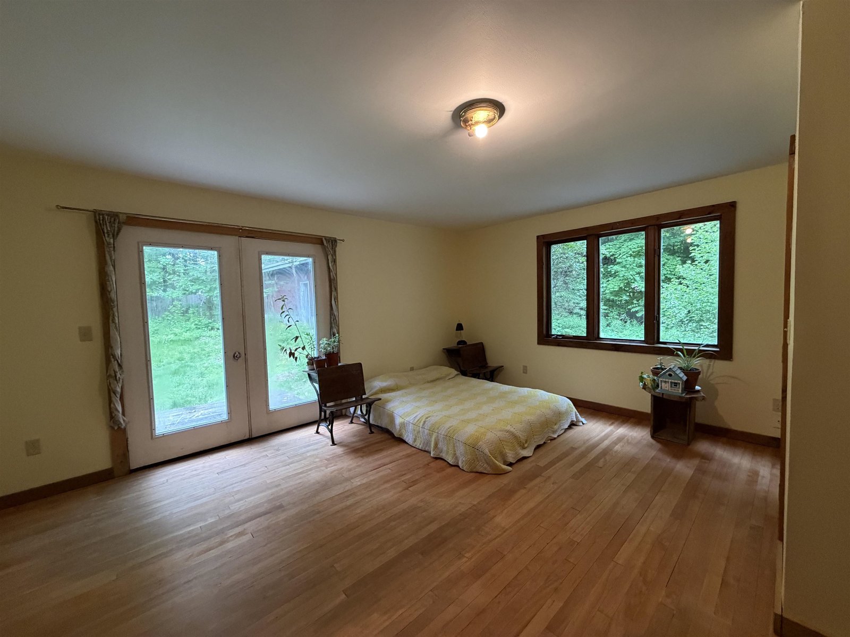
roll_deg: +1.6
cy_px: 318
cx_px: 425
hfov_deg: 102.1
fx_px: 344
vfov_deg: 85.7
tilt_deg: -3.3
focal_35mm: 14
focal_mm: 2.22
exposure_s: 1/60
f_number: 2.2
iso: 400
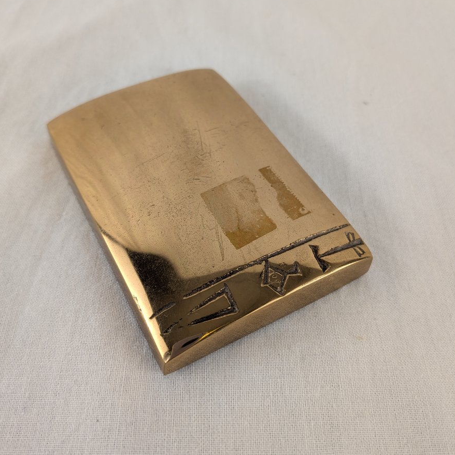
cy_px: 204
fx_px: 431
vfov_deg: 55.5
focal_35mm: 29
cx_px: 223
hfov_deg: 55.6
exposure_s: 1/219
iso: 29
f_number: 1.7
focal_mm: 4.53
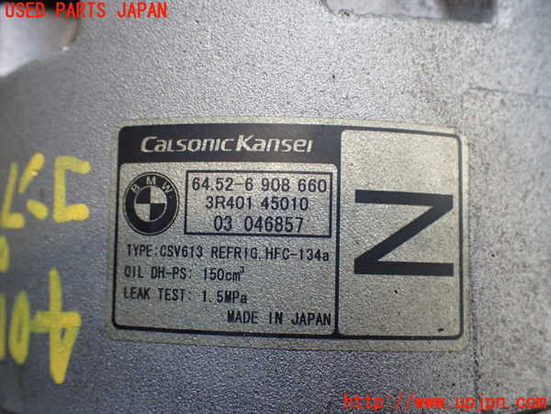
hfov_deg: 45.8
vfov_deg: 35.1
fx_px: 653
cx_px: 276
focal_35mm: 41
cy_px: 207
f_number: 2.8
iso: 800
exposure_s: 1/160
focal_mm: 7.31
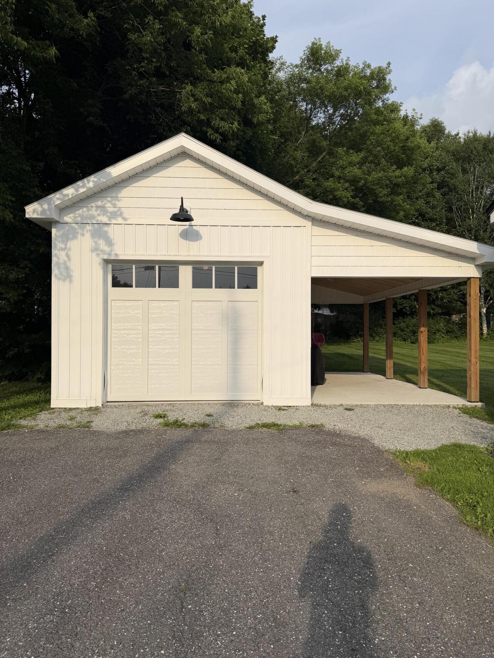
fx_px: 457
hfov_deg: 56.8
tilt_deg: +1.4
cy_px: 329
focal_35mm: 24
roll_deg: -0.5
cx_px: 247
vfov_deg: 71.6
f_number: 1.78
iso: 80
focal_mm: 6.76
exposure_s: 1/6173
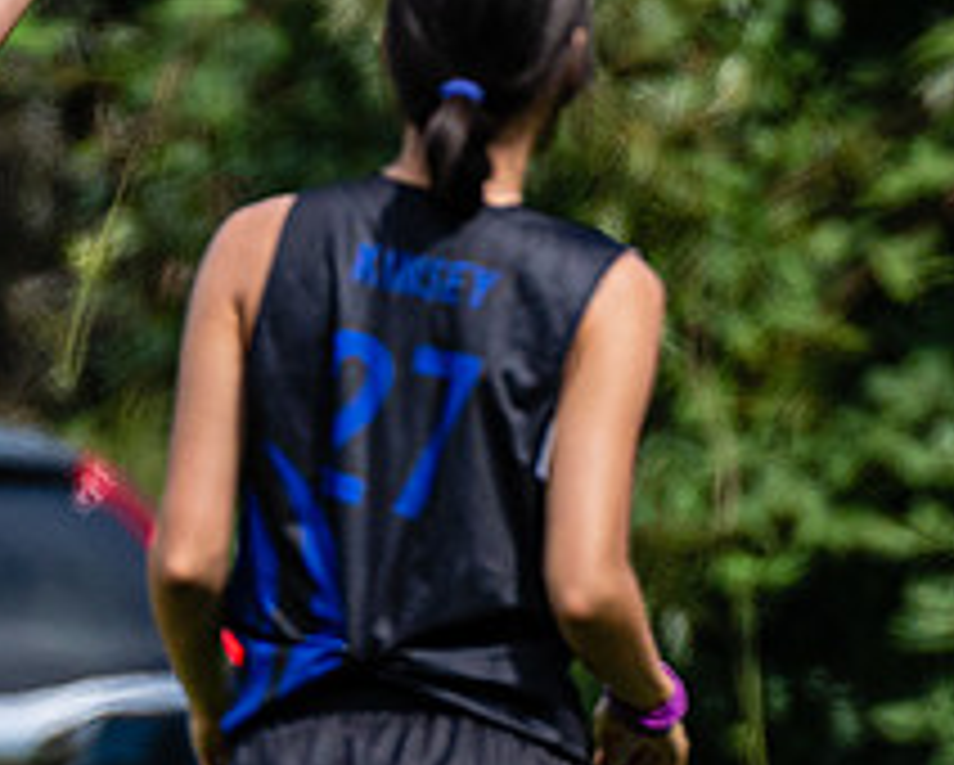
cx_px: -337
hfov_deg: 0.6
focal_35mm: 3061
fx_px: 86506
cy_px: 746
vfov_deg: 0.5
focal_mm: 400
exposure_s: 1/1600
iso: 200
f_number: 4
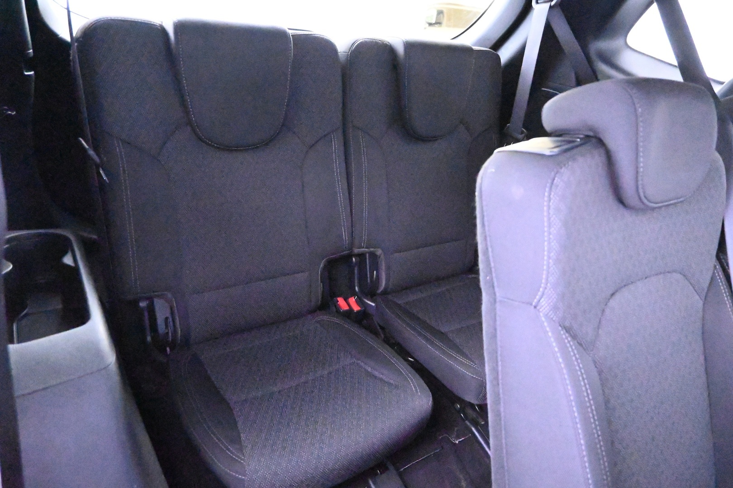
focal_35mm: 24
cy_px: 244
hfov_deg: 73.7
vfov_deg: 53.1
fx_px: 489
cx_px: 366
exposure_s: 1/20
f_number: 3.5
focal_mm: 16
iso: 51200
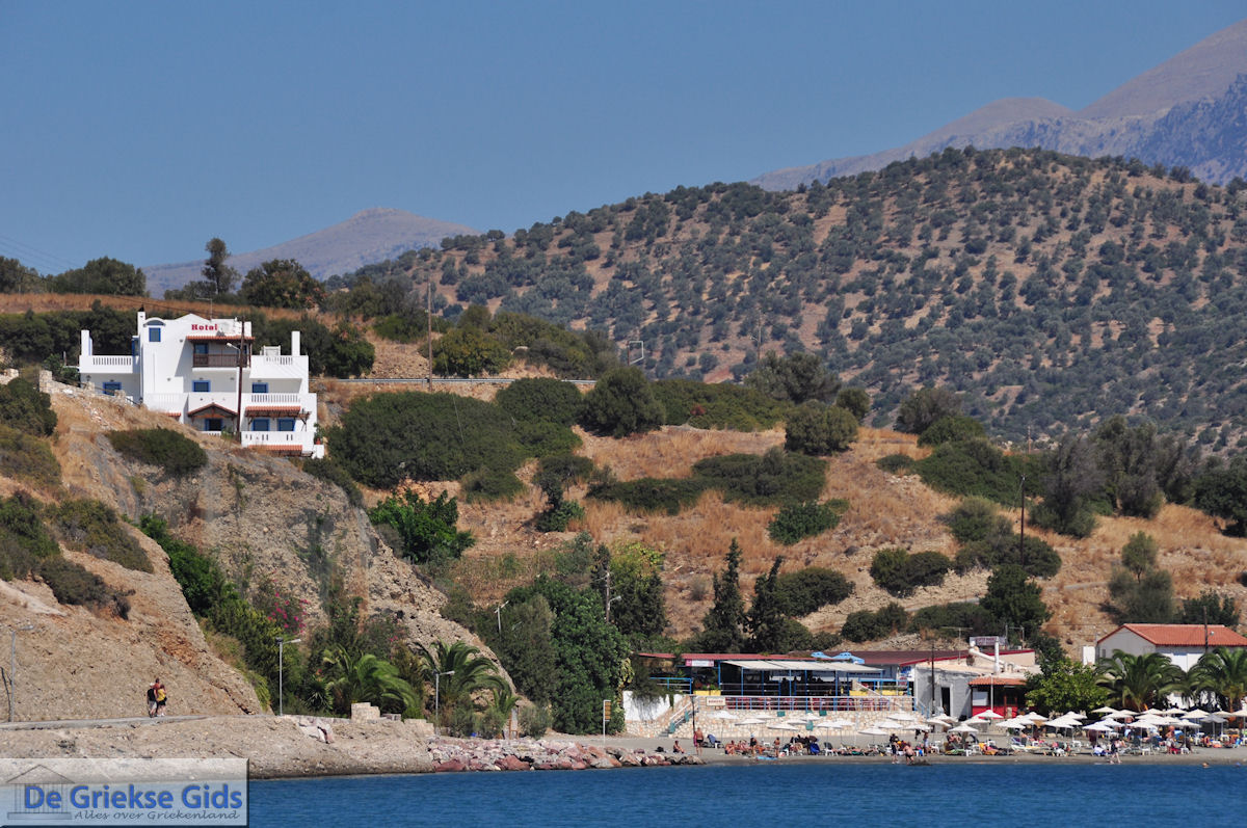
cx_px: 624
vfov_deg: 7.6
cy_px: 414
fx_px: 6227
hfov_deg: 11.4
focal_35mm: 180
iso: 200
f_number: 9
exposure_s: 1/1250
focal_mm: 120
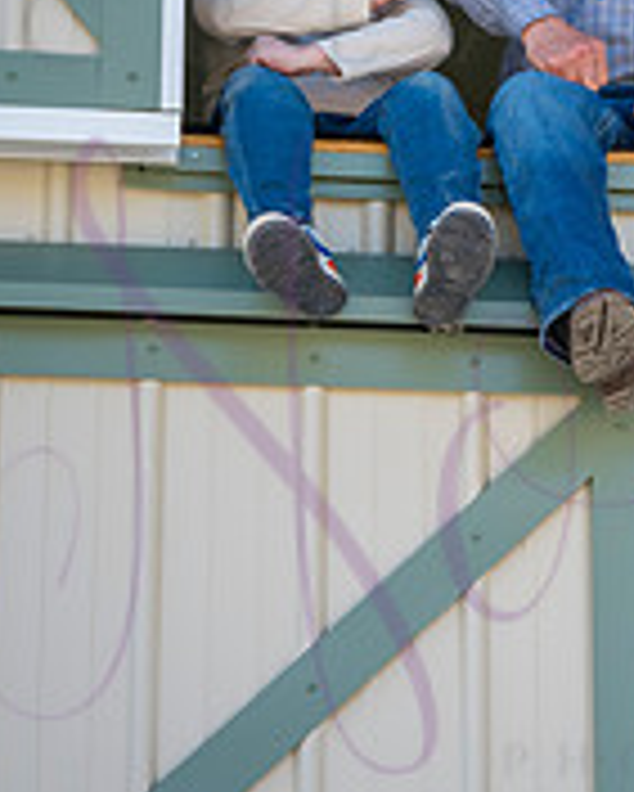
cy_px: 184
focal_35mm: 201
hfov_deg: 7.7
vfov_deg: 9.6
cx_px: 621
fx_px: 4710
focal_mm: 84
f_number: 8
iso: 400
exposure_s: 1/320
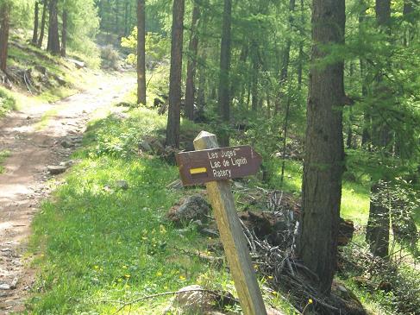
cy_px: 158
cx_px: 210
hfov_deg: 29.4
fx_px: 801
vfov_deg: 22.2
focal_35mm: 66
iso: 80
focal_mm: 11
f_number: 4.1
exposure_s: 1/100
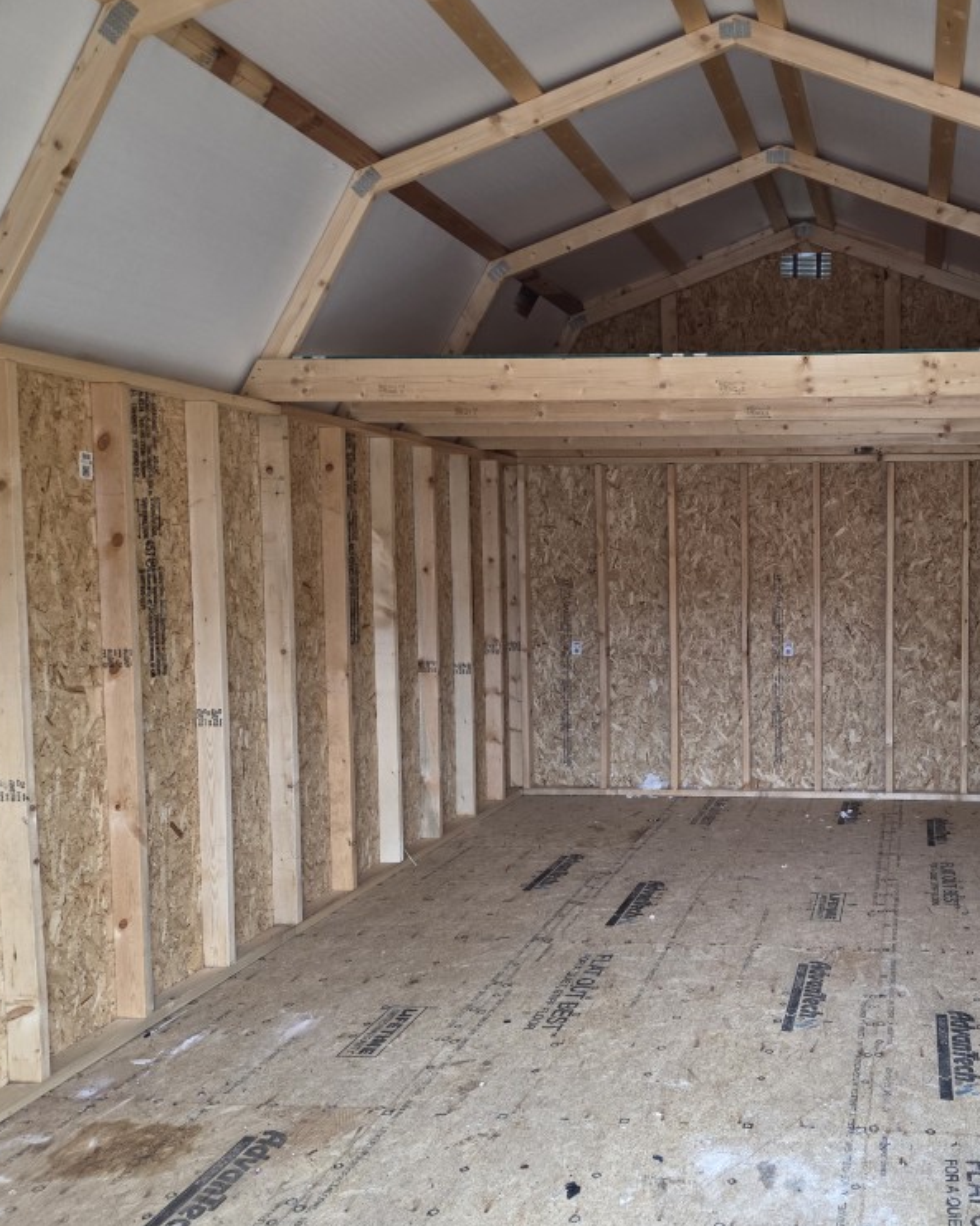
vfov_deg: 57.2
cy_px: 626
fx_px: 1125
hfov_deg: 44.2
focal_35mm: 31
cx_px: 821
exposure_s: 1/120
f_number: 1.8
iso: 160
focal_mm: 5.4
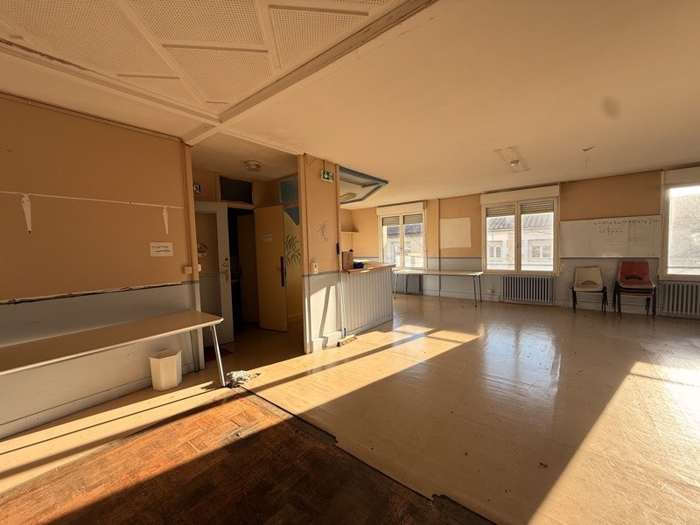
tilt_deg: -2.8
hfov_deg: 102.1
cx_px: 350
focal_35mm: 14
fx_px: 283
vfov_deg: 85.7
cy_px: 262
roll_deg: +1.3
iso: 50
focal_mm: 2.22
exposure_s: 1/237
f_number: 2.2
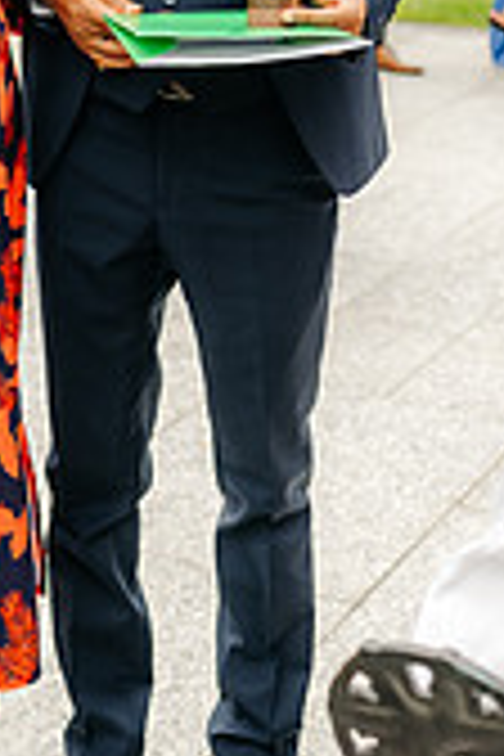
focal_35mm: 94
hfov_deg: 14.4
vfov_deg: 20.9
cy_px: -22
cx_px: 27
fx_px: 1974
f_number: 2.5
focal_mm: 35
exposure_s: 1/1000
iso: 100
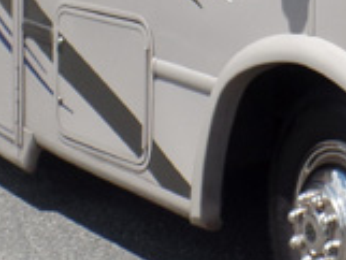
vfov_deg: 12.5
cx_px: 419
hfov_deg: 16.5
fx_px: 1140
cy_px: -103
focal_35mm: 114
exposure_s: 1/1000
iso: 80
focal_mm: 4.1
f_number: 3.2
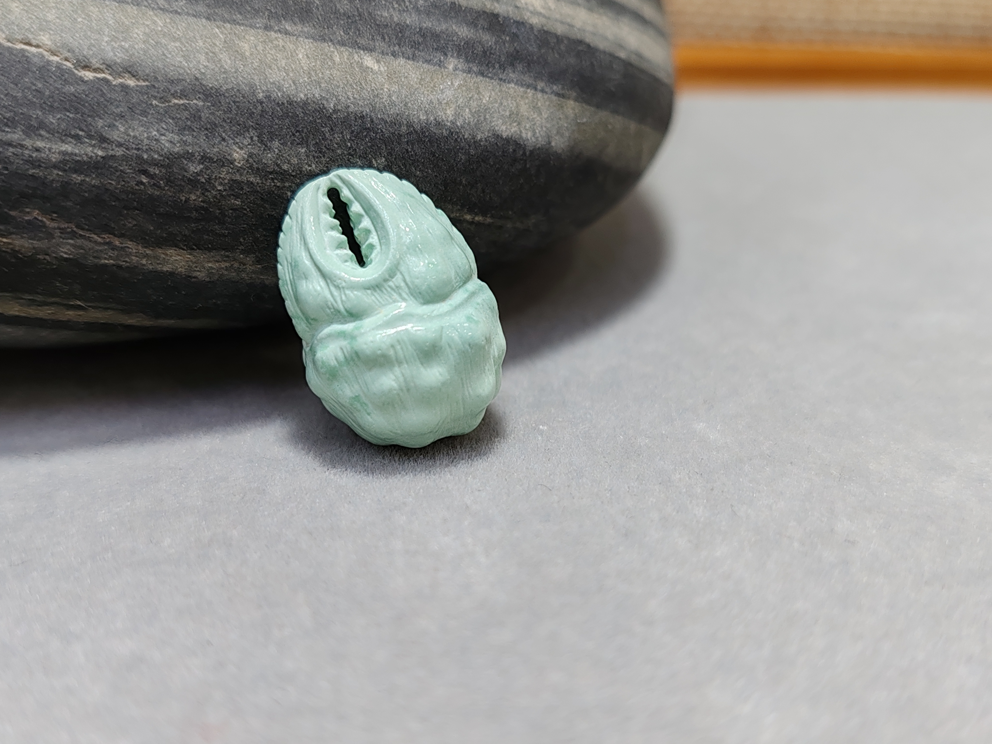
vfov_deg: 33.6
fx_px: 1232
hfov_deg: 43.9
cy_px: 372
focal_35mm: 43
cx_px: 496
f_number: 1.9
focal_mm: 6.12
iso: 250
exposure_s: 1/100
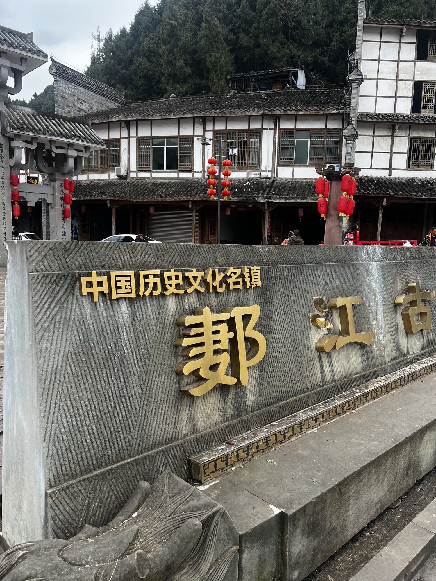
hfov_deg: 53.1
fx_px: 437
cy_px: 290
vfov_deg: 67.3
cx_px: 218
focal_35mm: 26
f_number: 1.5
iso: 50
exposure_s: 1/743
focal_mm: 5.7
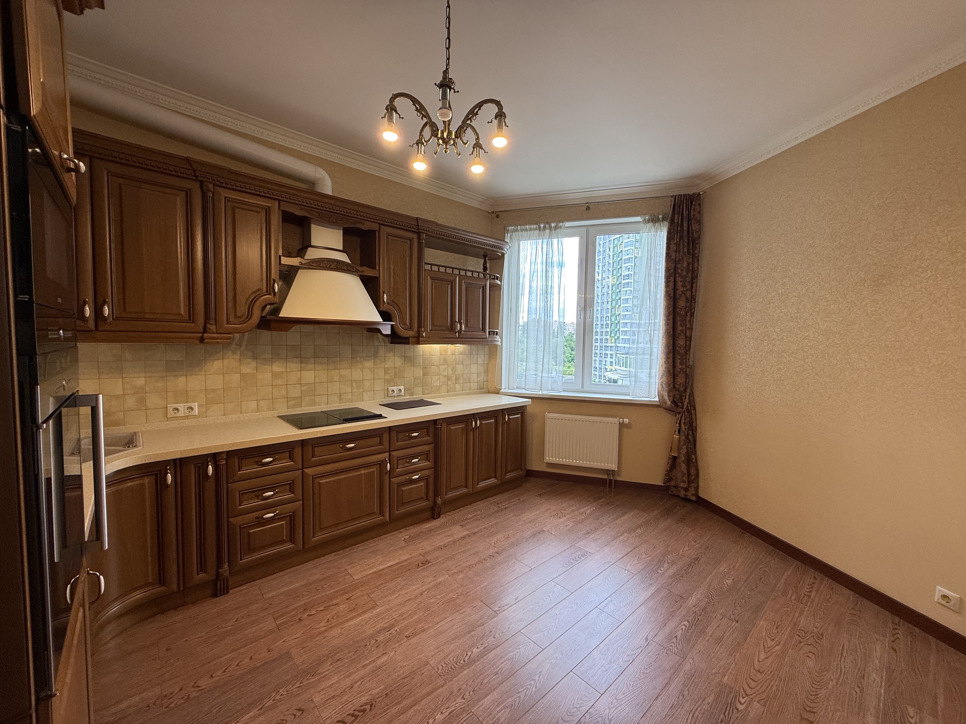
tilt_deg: -2.6
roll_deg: -1.4
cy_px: 362
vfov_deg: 85.7
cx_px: 483
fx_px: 391
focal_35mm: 14
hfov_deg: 102.1
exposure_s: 1/100
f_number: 2.2
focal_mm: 2.22
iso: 100
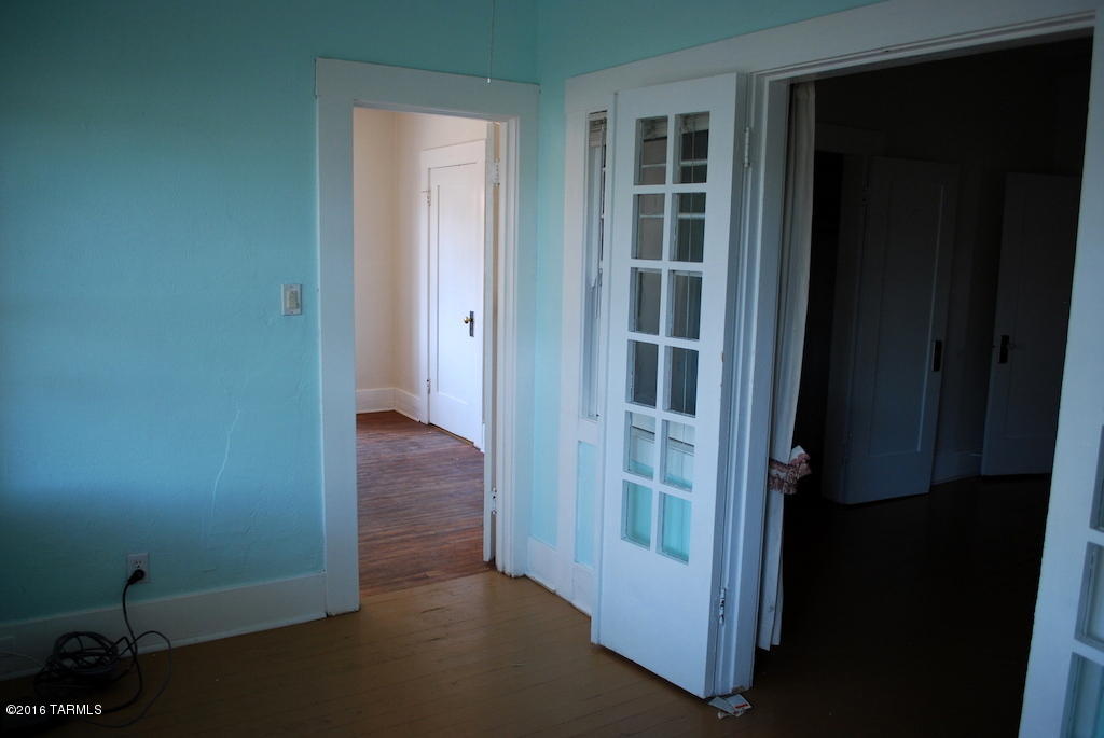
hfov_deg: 67.3
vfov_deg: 48.0
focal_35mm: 27
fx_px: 829
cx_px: 552
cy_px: 369
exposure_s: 1/40
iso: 200
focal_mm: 18
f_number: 3.5
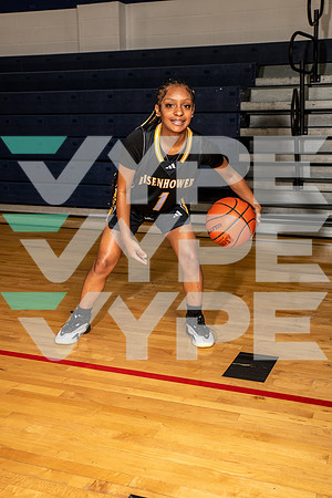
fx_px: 636
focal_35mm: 46
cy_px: 249
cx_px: 166
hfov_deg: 29.2
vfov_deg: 42.7
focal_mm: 46
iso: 400
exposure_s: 1/320
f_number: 7.1
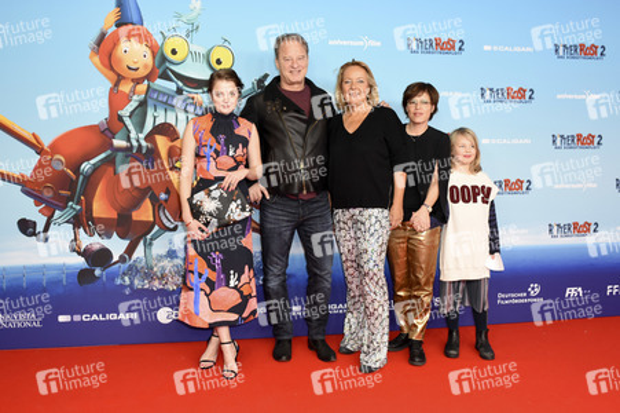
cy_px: 206
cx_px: 310
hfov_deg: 62.0
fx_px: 516
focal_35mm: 30
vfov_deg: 43.5
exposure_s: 1/160
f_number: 4.5
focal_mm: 20
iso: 900
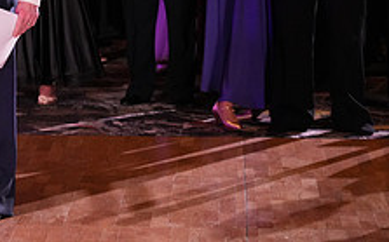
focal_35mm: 220
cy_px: -62
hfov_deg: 9.4
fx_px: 2331
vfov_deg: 5.9
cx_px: -85
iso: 2500
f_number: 4.5
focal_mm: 83
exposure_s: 1/200
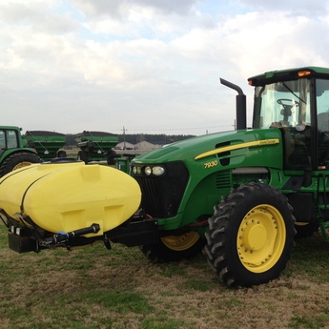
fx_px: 495
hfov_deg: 35.8
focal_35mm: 46
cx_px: 256
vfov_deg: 36.7
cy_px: 184
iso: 50
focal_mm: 4.13
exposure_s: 1/379
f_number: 2.4
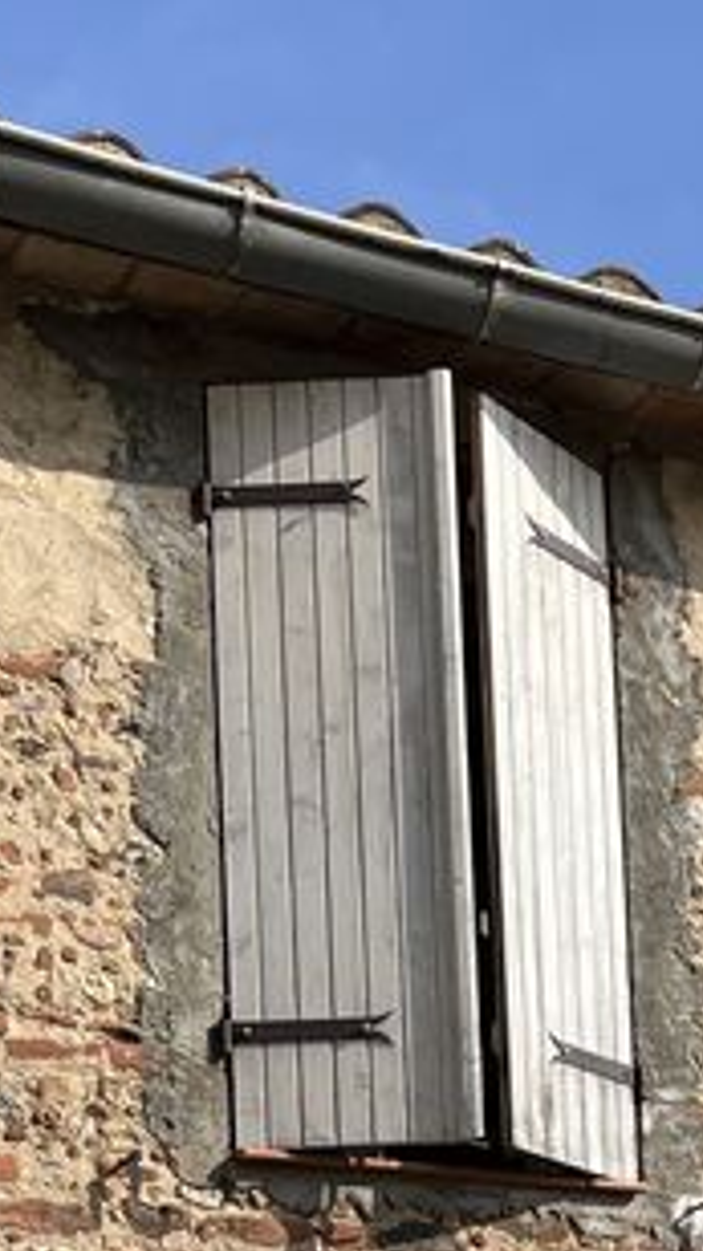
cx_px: 561
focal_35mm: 92
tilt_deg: +4.5
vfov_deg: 21.3
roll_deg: +3.3
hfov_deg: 13.1
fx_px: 3052
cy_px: 1564
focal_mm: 5.1
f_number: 1.6
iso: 50
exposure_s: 1/4854
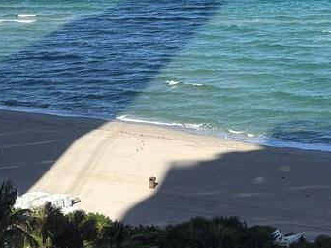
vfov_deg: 11.9
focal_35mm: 122
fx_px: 1167
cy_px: -55
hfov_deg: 15.2
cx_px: 461
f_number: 1.6
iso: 50
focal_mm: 5.96
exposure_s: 1/4608
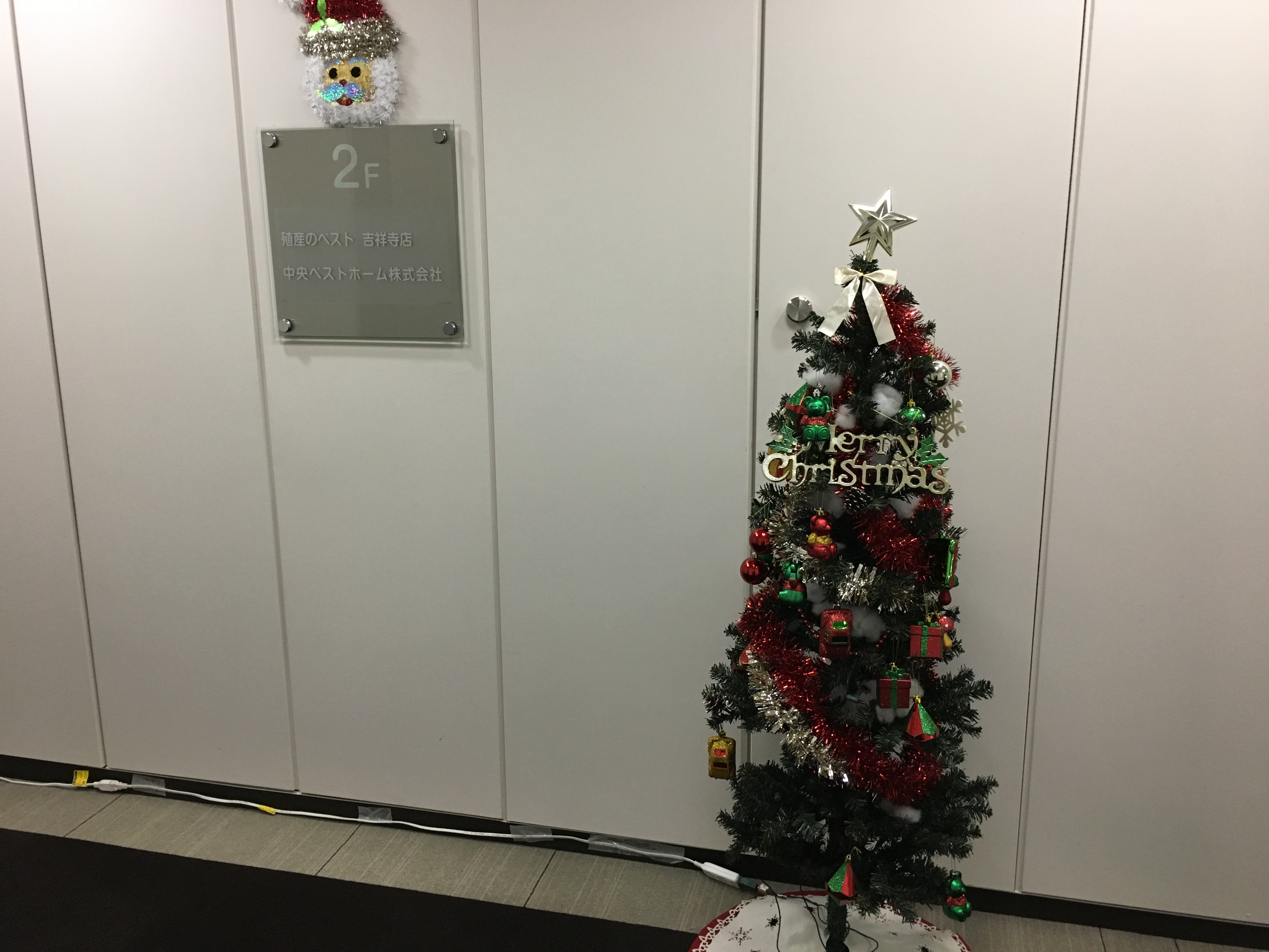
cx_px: 634
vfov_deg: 48.2
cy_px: 476
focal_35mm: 29
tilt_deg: -11.6
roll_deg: +1.0
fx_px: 1063
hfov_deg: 61.7
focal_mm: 4.15
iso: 160
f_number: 2.2
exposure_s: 1/33
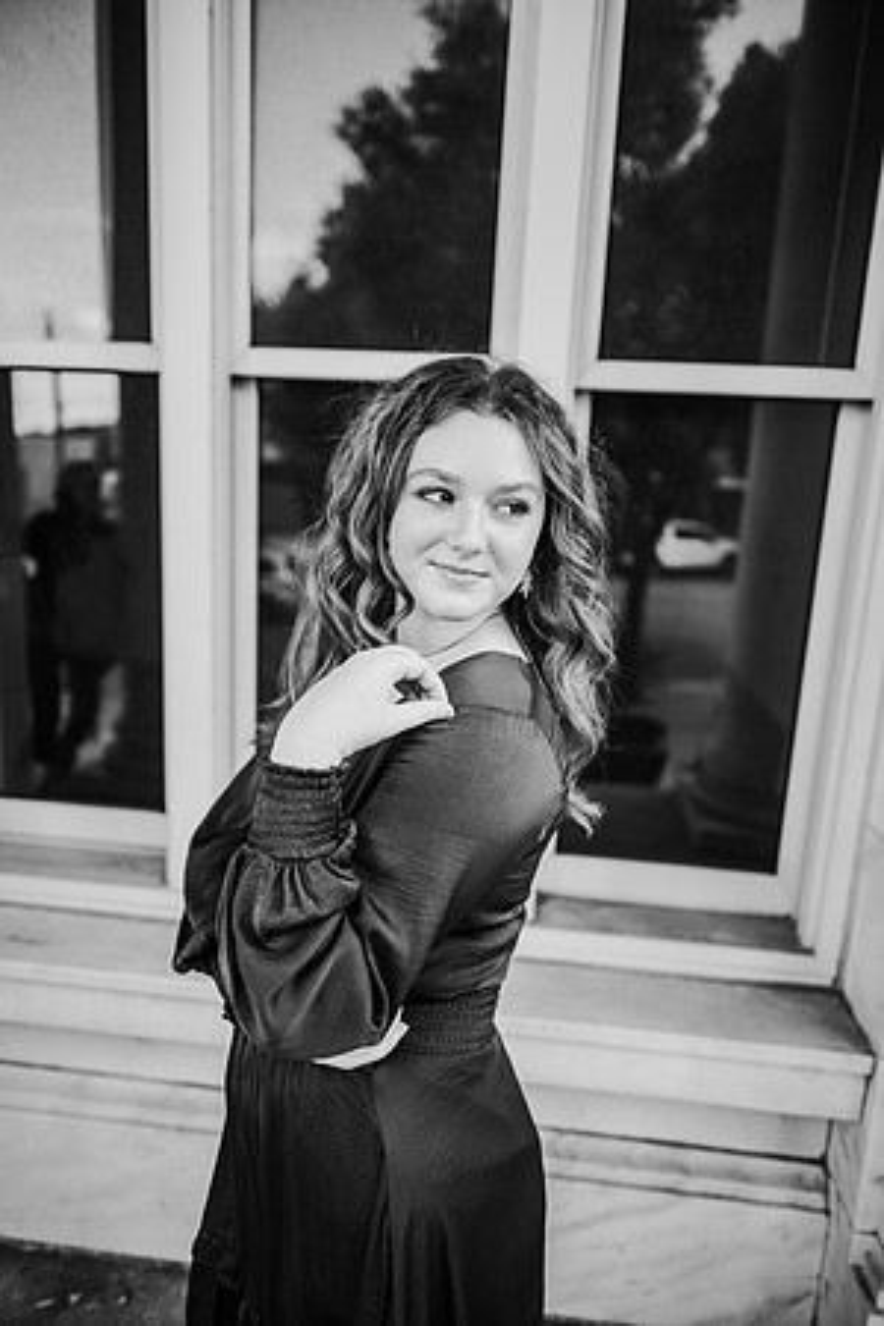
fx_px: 884
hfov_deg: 53.1
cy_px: 663
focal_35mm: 24
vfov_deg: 73.7
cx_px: 442
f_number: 2
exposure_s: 1/200
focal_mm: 24
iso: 160
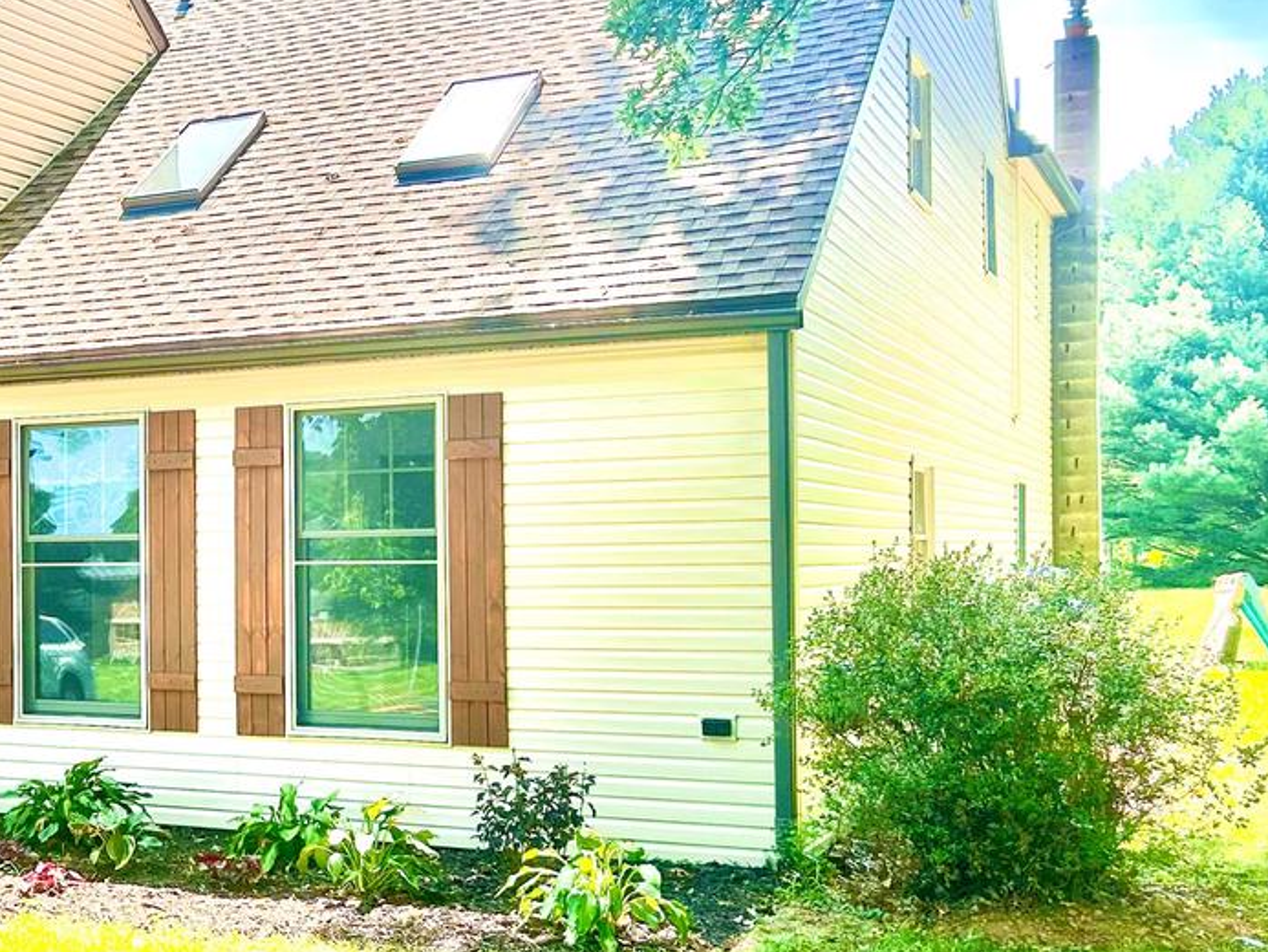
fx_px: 1978
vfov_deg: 27.0
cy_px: 540
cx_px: 13
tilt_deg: +0.2
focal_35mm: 54
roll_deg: +1.0
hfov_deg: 32.8
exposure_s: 1/974
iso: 50
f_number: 1.5
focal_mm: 5.7
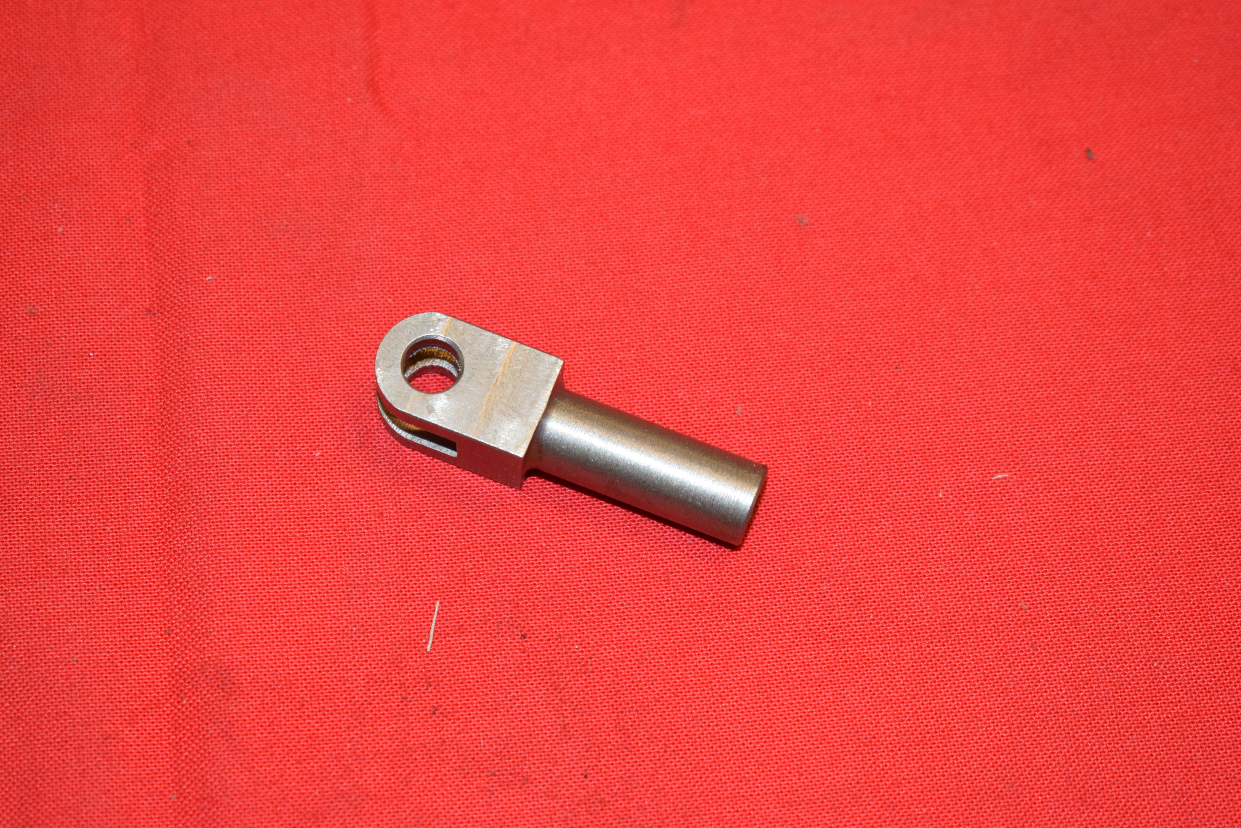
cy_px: 414
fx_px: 2845
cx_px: 620
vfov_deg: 16.6
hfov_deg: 24.6
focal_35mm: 82
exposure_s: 1/100
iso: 800
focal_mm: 55
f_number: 5.6
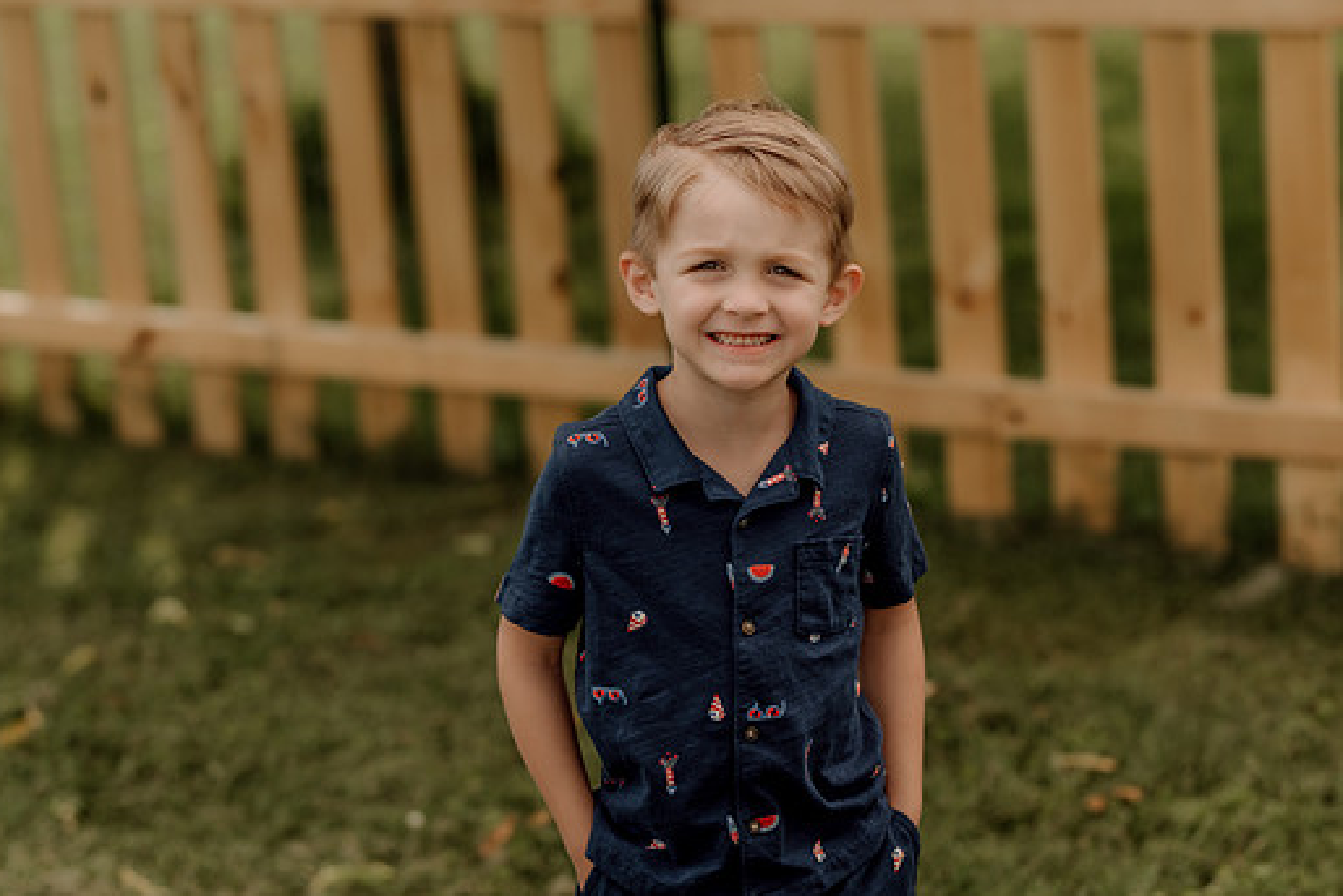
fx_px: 3582
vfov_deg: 14.3
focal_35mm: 96
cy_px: 451
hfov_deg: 21.2
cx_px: 682
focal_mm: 85
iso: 80
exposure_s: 1/320
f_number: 2.5
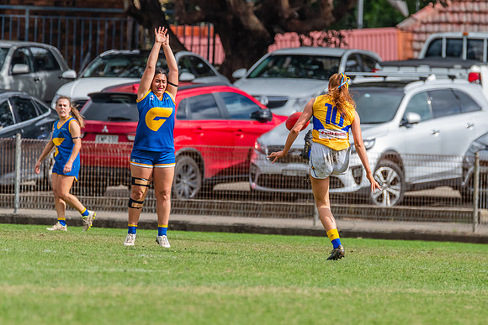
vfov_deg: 1.8
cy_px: 158
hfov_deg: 2.7
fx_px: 10482
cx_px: 340
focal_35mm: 773
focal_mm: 550
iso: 800
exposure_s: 1/1600
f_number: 9
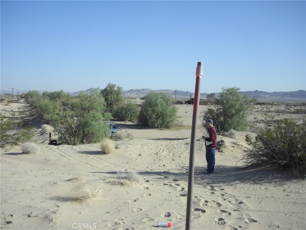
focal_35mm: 38
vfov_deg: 37.7
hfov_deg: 49.0
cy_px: 115
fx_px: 336
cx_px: 153
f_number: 8
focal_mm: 6.2
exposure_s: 1/250
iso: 100
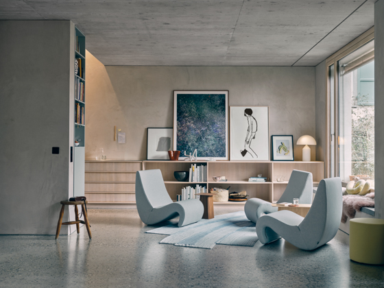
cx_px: 192
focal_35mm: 41
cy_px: 144
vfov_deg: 35.1
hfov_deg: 45.8
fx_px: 455
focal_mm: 51.7
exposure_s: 1/2.5
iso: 500
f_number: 8
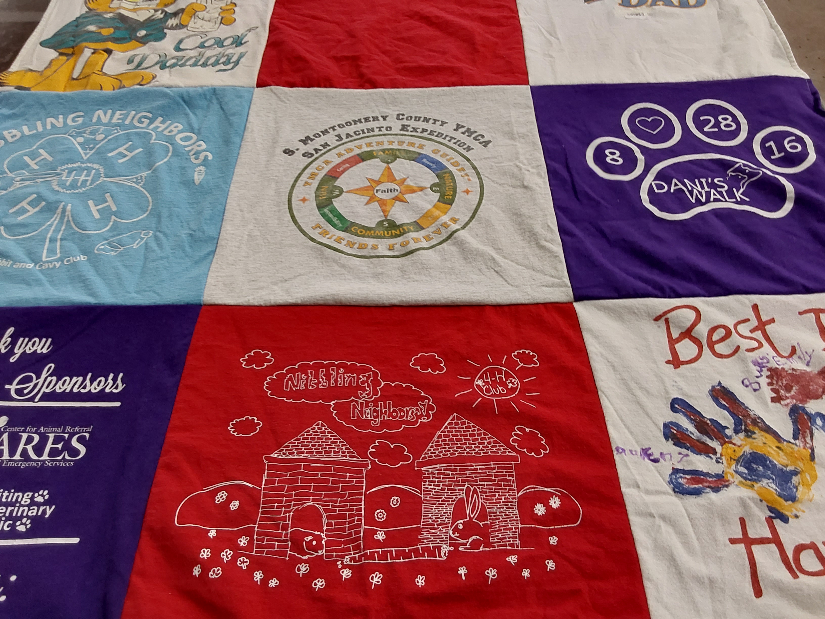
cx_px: 412
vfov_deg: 49.7
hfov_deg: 63.4
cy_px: 310
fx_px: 667
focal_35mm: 28
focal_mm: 2.91
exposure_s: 1/60
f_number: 1.9
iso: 80
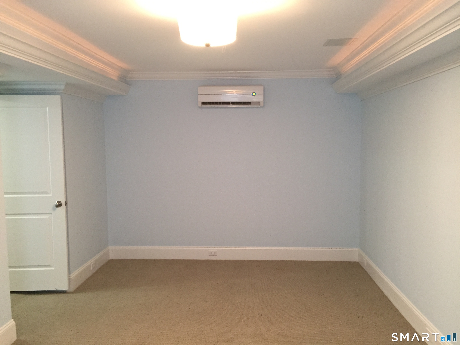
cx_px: 230
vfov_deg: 48.2
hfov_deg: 61.7
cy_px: 172
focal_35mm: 29
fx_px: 385
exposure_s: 1/30
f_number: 2.2
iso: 160
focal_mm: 4.15
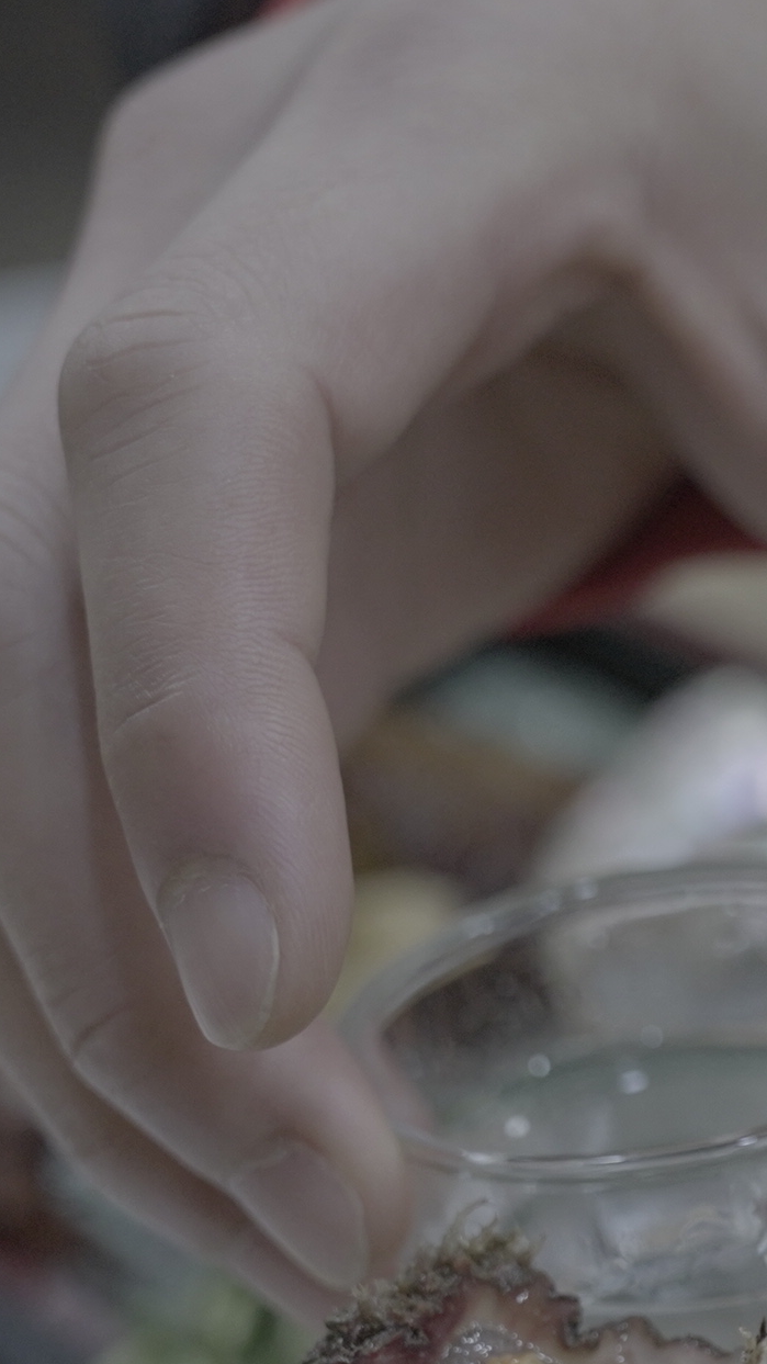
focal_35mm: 136
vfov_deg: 15.5
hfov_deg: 8.8
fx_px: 4918
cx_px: 1020
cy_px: 1346
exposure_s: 1/250
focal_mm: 41
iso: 5000
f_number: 3.5
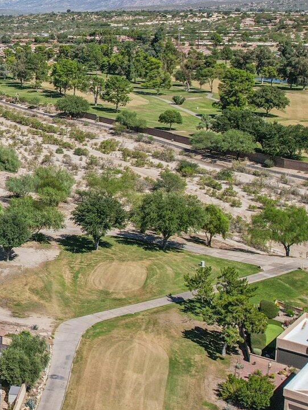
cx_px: -118
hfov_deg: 21.5
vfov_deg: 31.8
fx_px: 712
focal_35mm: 60
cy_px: 120
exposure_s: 1/1250
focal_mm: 8.4
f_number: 2.8
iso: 160
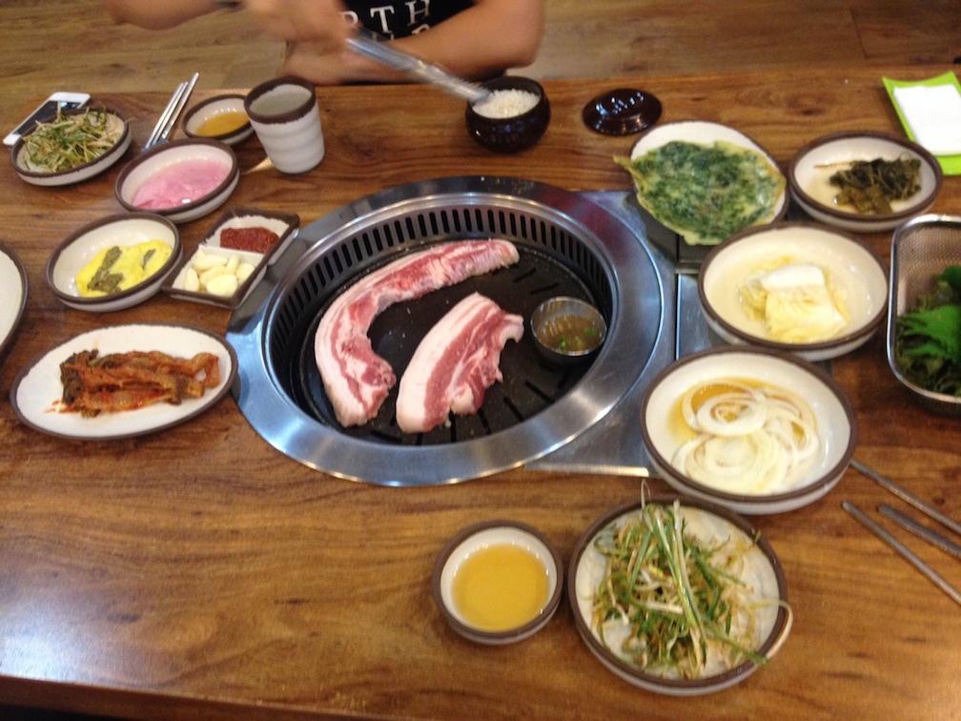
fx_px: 972
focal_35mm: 35
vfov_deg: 40.7
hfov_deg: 52.6
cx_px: 480
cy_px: 360
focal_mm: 4.28
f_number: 2.4
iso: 200
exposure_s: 1/20
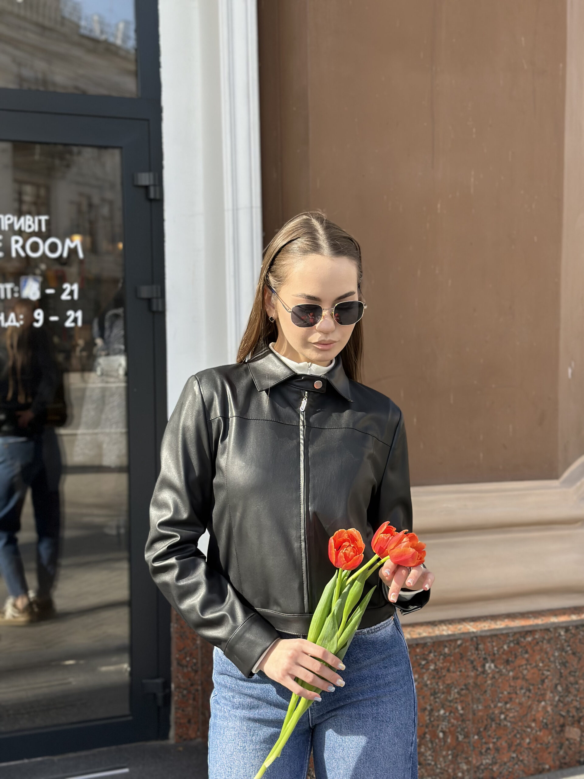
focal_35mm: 48
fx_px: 1080
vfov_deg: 39.7
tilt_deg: -2.5
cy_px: 390
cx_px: 292
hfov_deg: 30.3
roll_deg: +0.1
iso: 80
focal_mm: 6.86
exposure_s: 1/1815
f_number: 1.78
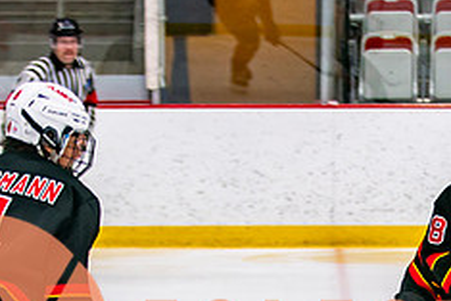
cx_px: 376
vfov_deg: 4.3
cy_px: 490
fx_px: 3949
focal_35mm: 315
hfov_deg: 6.5
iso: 640
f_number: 2.8
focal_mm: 90
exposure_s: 1/640
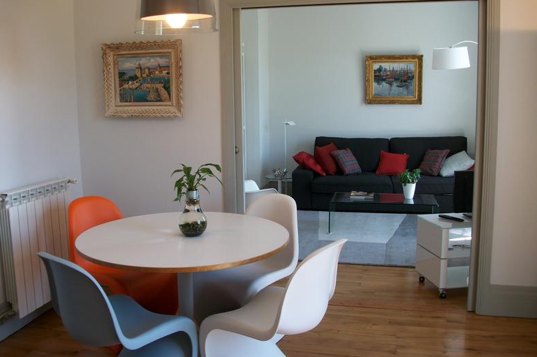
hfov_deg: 57.2
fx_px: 492
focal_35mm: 33
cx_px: 272
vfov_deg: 39.9
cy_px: 165
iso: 80
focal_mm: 5.7
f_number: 2.9
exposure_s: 1/55.9
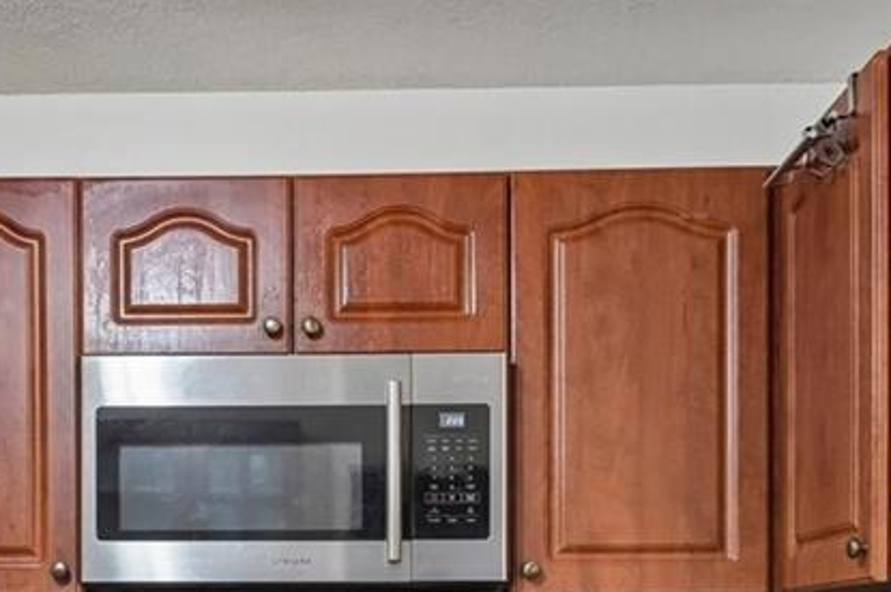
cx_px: 316
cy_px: 676
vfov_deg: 23.3
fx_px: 1335
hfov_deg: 36.6
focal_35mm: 54
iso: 400
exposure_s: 1/6
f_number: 7.1
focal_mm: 14
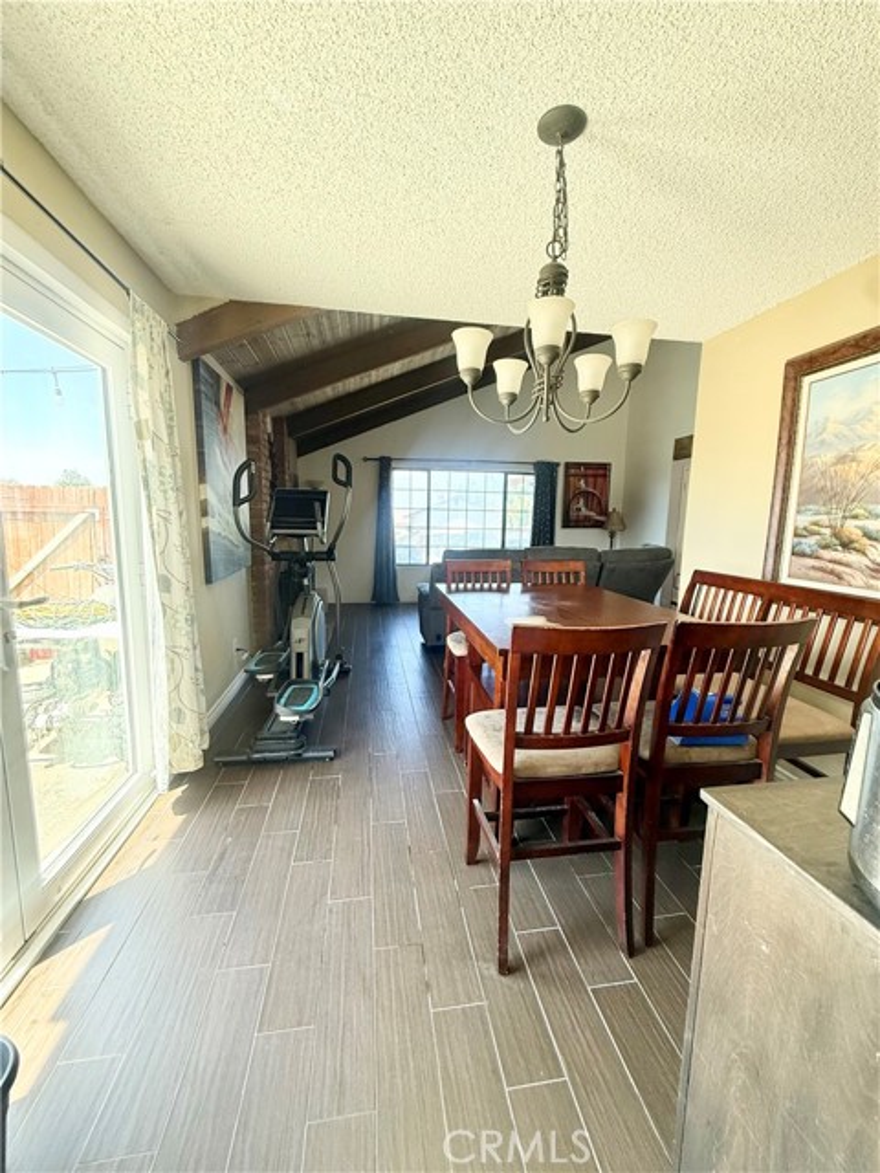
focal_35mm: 14
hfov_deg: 85.7
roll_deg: -1.9
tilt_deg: -7.3
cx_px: 440
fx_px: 475
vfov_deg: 102.1
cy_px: 586
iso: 250
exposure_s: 1/99
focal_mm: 2.22
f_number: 2.2
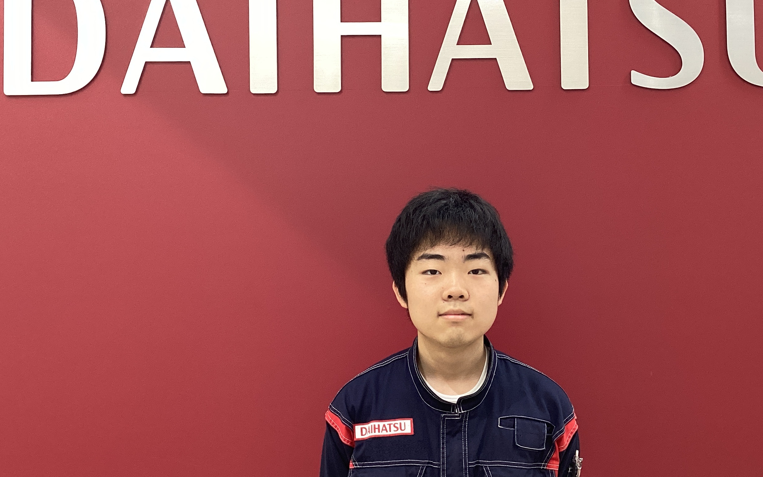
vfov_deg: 29.8
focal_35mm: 43
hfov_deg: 46.1
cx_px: 419
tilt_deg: +2.9
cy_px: 215
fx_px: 894
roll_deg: +1.8
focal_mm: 3.3
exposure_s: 1/50
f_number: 2.4
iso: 125
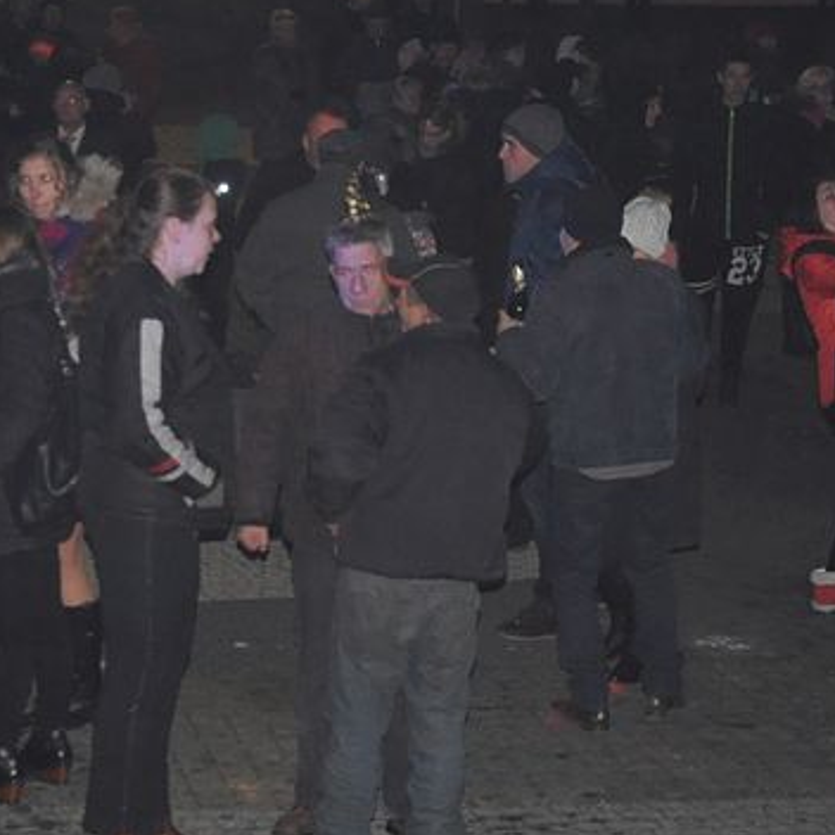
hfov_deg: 14.9
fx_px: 3193
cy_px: 452
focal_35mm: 117
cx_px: 353
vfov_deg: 14.9
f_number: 5
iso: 1600
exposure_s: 1/60
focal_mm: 38
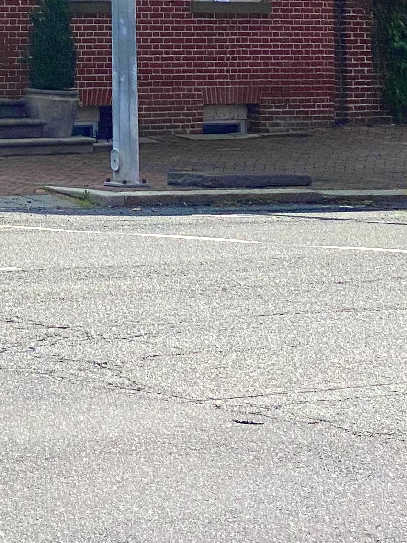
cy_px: -400
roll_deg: -0.4
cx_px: -186
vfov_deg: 10.2
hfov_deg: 7.9
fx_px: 2900
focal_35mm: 185
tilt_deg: +9.9
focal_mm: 6
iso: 25
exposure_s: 1/4785
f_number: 2
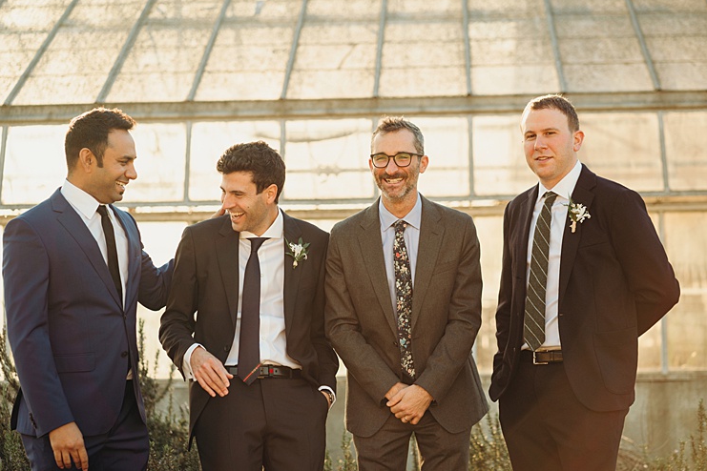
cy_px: 237
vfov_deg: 15.9
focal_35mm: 86
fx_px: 1689
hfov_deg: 23.6
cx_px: 356
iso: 160
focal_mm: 85
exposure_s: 1/400
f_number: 2.8
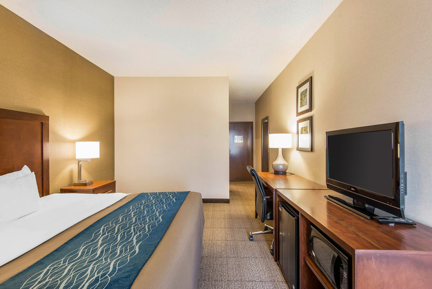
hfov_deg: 96.7
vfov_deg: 73.8
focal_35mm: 16
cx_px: 216
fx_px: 192
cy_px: 144
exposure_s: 1/4
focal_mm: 16
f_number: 8
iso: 400
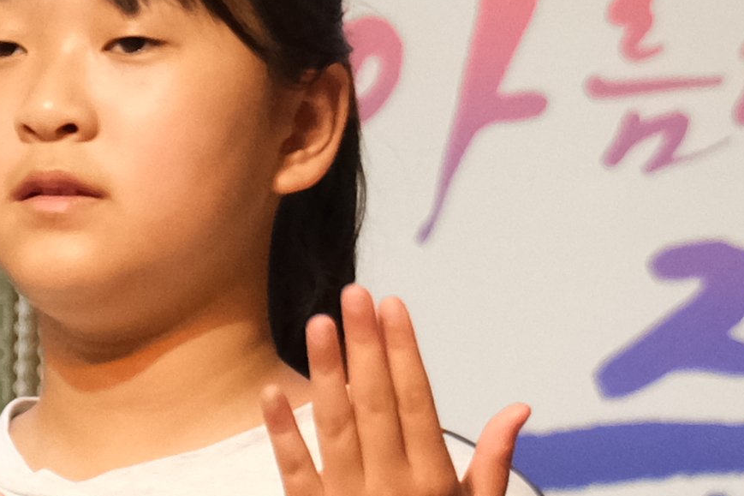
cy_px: 769
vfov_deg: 1.8
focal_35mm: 754
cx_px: 1673
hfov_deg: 2.7
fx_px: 15579
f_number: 2.8
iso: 1600
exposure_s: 1/320
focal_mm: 70
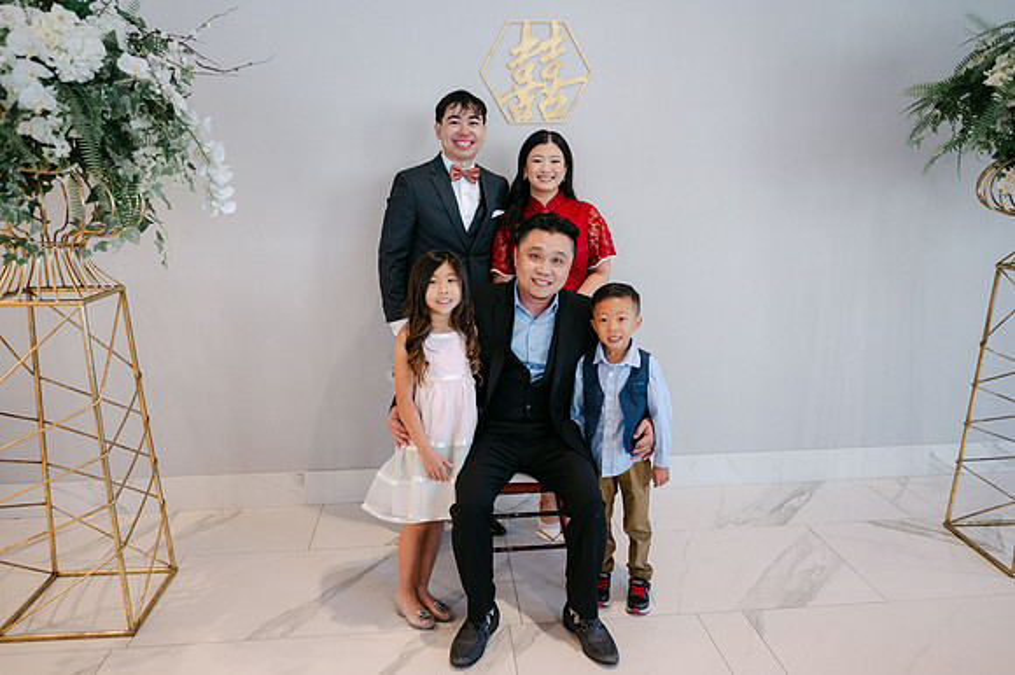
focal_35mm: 28
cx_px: 508
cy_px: 338
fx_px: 798
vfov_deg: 45.9
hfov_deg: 64.9
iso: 800
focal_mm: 28
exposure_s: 1/100
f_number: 4
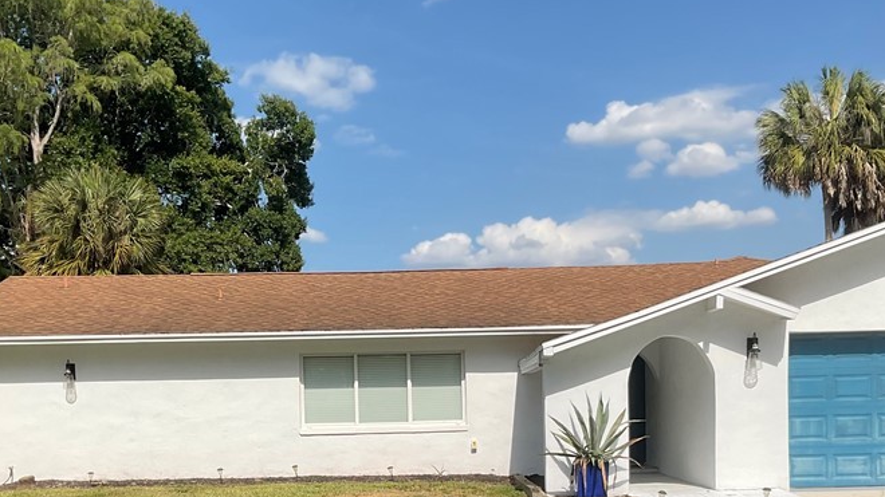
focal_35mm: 49
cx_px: 442
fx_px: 1150
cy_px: 476
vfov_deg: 23.6
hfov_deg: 42.1
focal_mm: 3
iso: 16
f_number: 1.8
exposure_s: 1/2538
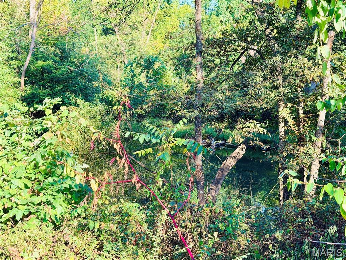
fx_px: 480
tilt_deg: -6.6
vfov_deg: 30.3
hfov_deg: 39.7
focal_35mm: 48
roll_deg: -1.1
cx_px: 173
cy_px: 130
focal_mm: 6.76
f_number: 1.78
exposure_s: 1/481
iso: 80
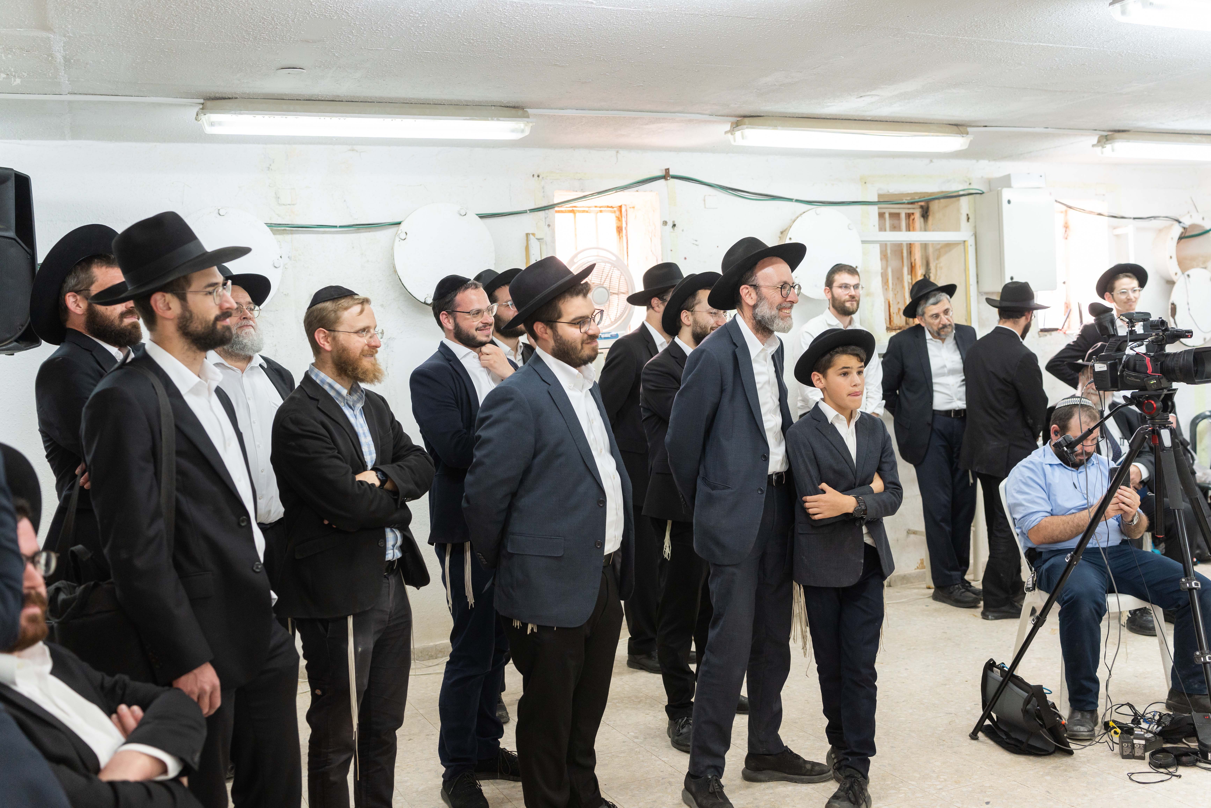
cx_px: 606
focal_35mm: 35
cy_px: 404
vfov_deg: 37.9
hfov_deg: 54.4
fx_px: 1177
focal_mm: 35
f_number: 2.8
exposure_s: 1/160
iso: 1000
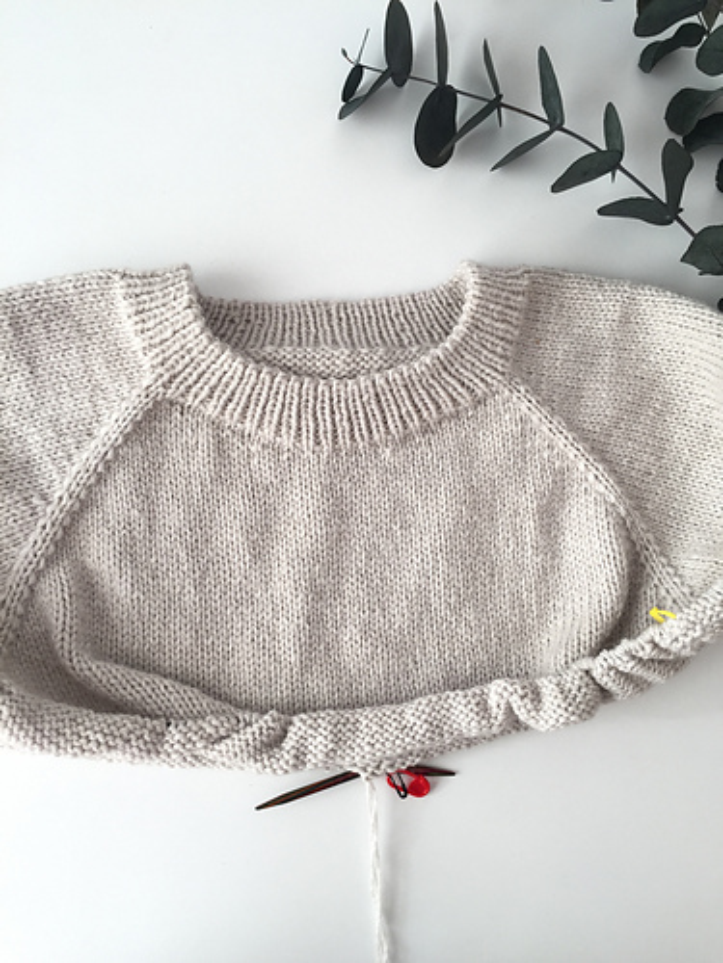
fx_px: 808
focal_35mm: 29
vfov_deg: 61.7
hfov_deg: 48.2
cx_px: 362
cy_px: 482
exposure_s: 1/106
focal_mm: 4.15
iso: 32
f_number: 2.2
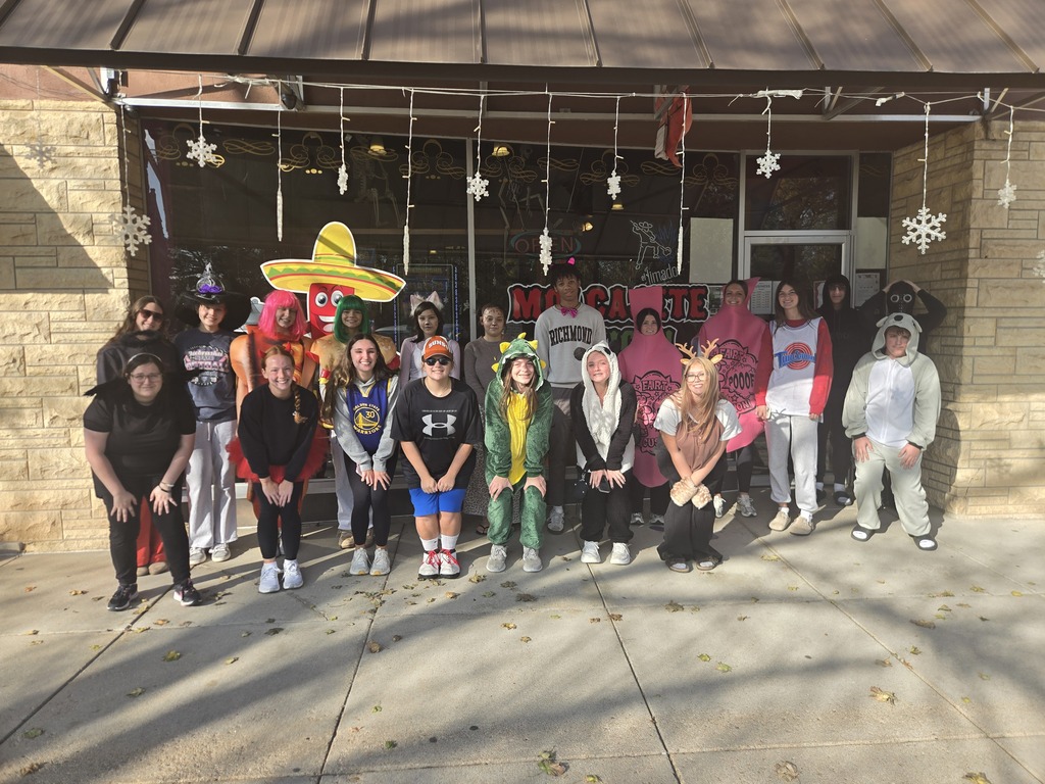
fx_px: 694
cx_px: 522
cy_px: 392
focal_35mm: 23
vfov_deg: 58.9
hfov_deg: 73.9
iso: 25
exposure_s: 1/562
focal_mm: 5.4
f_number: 1.8
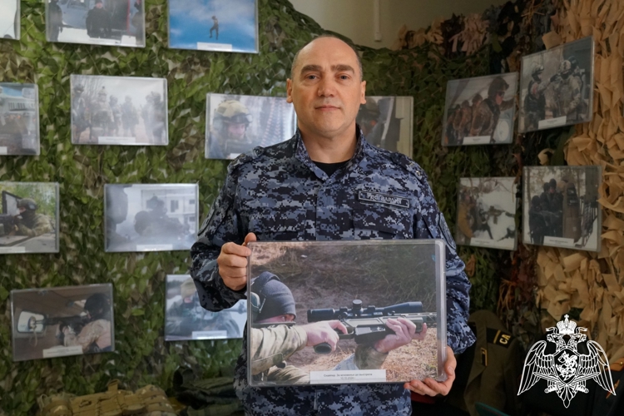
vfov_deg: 30.8
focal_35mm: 44
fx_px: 754
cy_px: 208
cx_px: 312
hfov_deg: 45.0
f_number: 4.5
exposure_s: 1/160
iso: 2000
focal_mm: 29
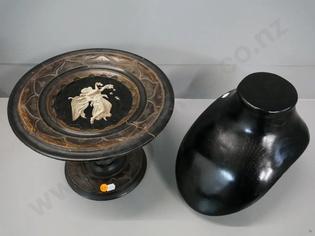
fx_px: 309
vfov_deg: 41.8
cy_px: 118
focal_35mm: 34
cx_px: 158
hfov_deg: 54.0
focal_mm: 17
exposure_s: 1/50
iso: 3200
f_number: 5.6
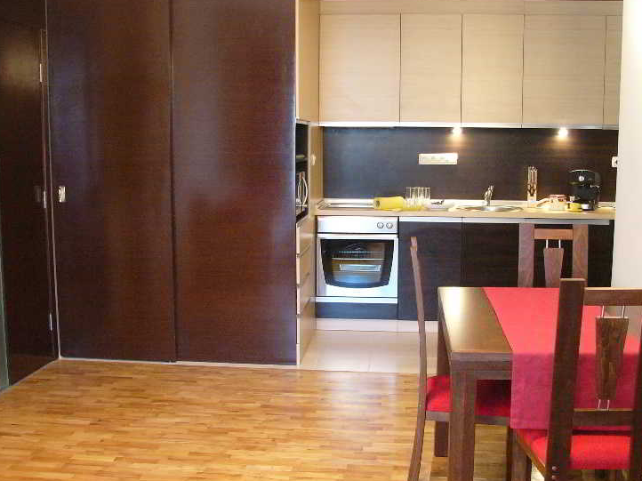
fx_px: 760
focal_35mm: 41
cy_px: 240
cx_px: 346
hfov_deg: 45.8
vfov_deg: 35.1
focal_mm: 6.2
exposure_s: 1/6
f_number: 2.8
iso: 200
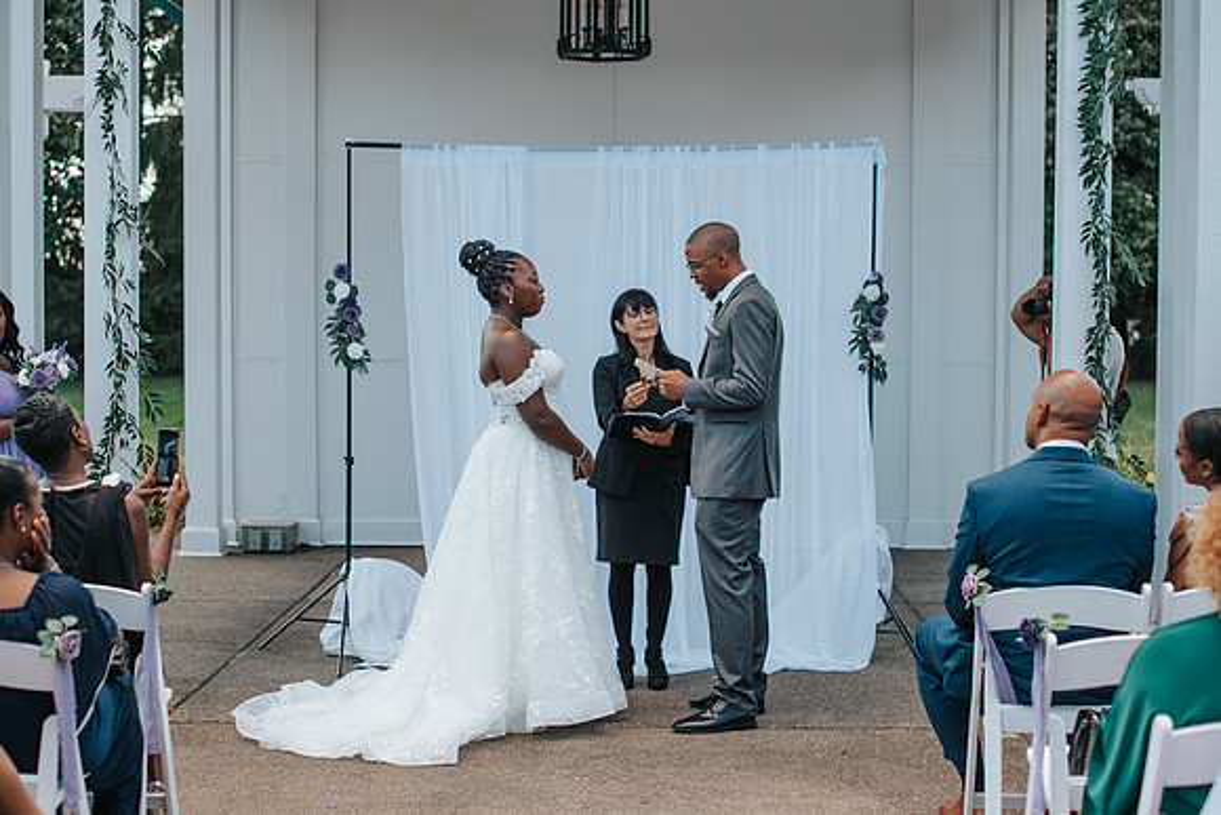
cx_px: 559
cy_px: 412
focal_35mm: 62
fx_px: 2106
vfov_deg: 21.9
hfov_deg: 32.3
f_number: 2.5
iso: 200
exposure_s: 1/1600
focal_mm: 50
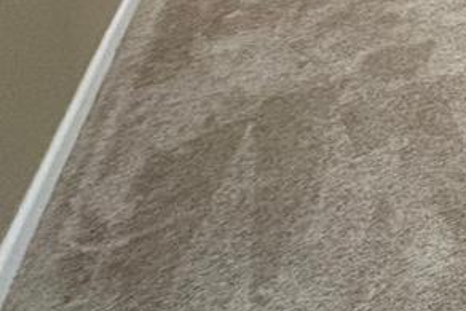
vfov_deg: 18.8
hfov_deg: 24.8
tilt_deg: -9.7
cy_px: -282
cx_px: 766
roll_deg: -0.9
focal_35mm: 51
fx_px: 660
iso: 320
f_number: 2.2
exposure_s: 1/42
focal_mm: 2.22
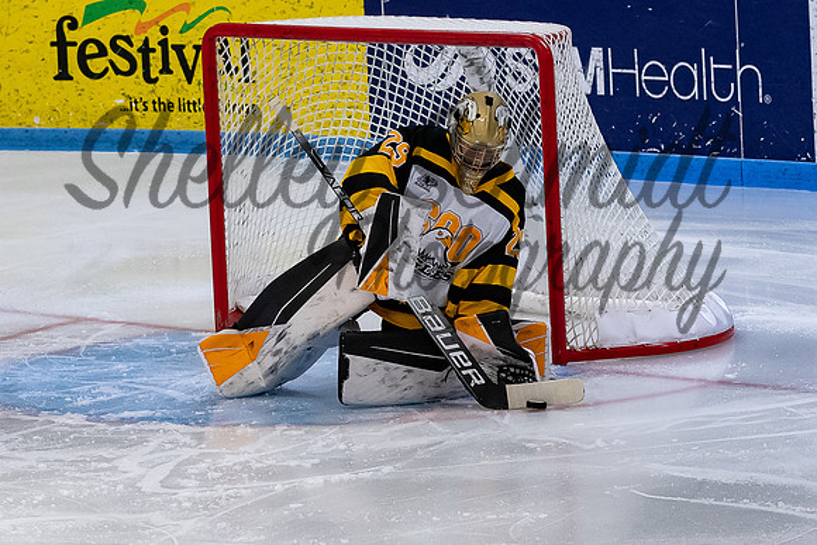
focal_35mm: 200
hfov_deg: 10.3
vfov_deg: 6.9
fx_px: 4547
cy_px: 299
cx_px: 468
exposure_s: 1/800
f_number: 3.5
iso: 2000
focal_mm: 70
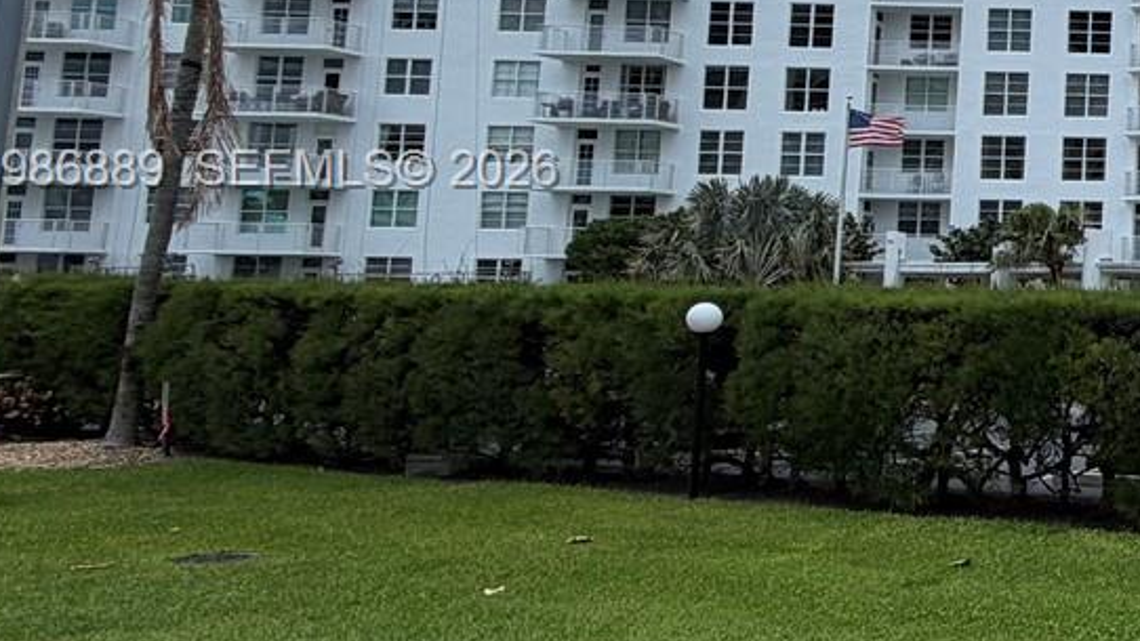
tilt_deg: +5.7
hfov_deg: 31.2
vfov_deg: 26.2
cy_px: 172
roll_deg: -0.5
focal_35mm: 45
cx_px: 1586
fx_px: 1360
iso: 20
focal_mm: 2.22
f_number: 2.2
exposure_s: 1/970
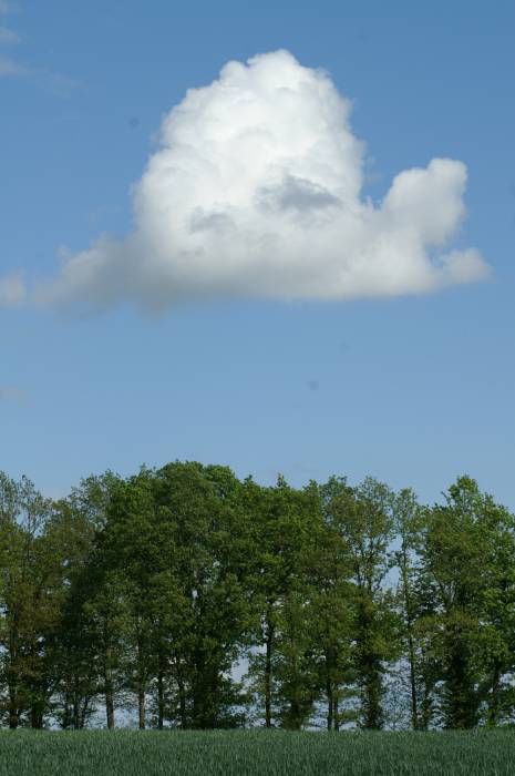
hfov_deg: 10.1
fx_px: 2904
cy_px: 388
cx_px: 258
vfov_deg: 15.2
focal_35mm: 135
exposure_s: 1/250
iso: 100
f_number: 11
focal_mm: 90
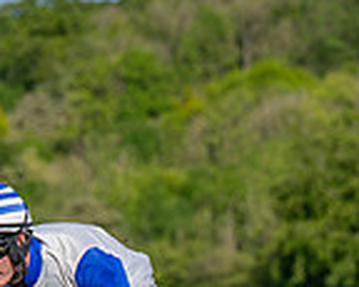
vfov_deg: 3.2
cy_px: 551
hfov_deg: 4.0
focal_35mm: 484
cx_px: 34
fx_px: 5139
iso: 200
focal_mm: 110
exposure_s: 1/2500
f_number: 4
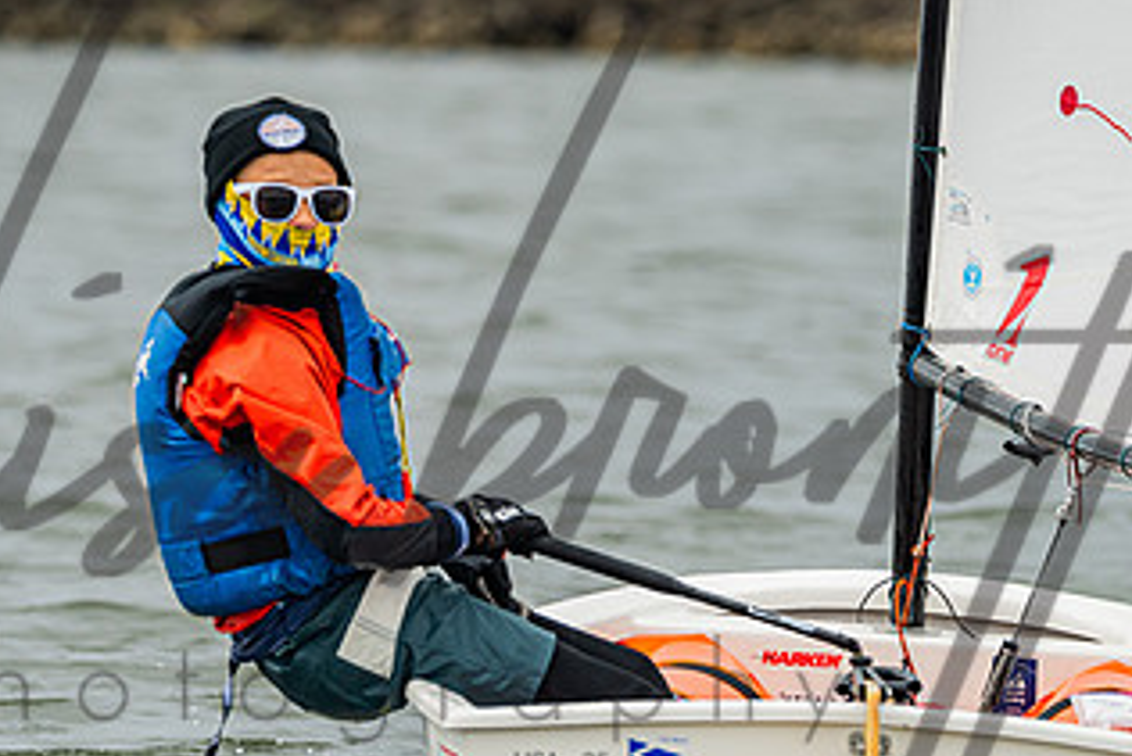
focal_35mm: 565
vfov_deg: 2.4
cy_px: 525
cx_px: 493
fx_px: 17773
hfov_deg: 3.6
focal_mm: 260
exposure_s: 1/1250
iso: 320
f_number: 5
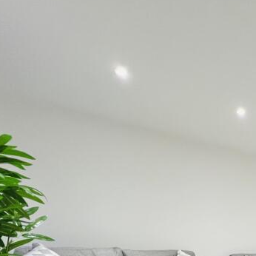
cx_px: 288
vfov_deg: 40.4
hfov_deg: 39.0
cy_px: 273
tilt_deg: -0.5
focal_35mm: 34
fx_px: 284
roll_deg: -0.2
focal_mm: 1.57
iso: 200
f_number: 1.8
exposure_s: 1/100
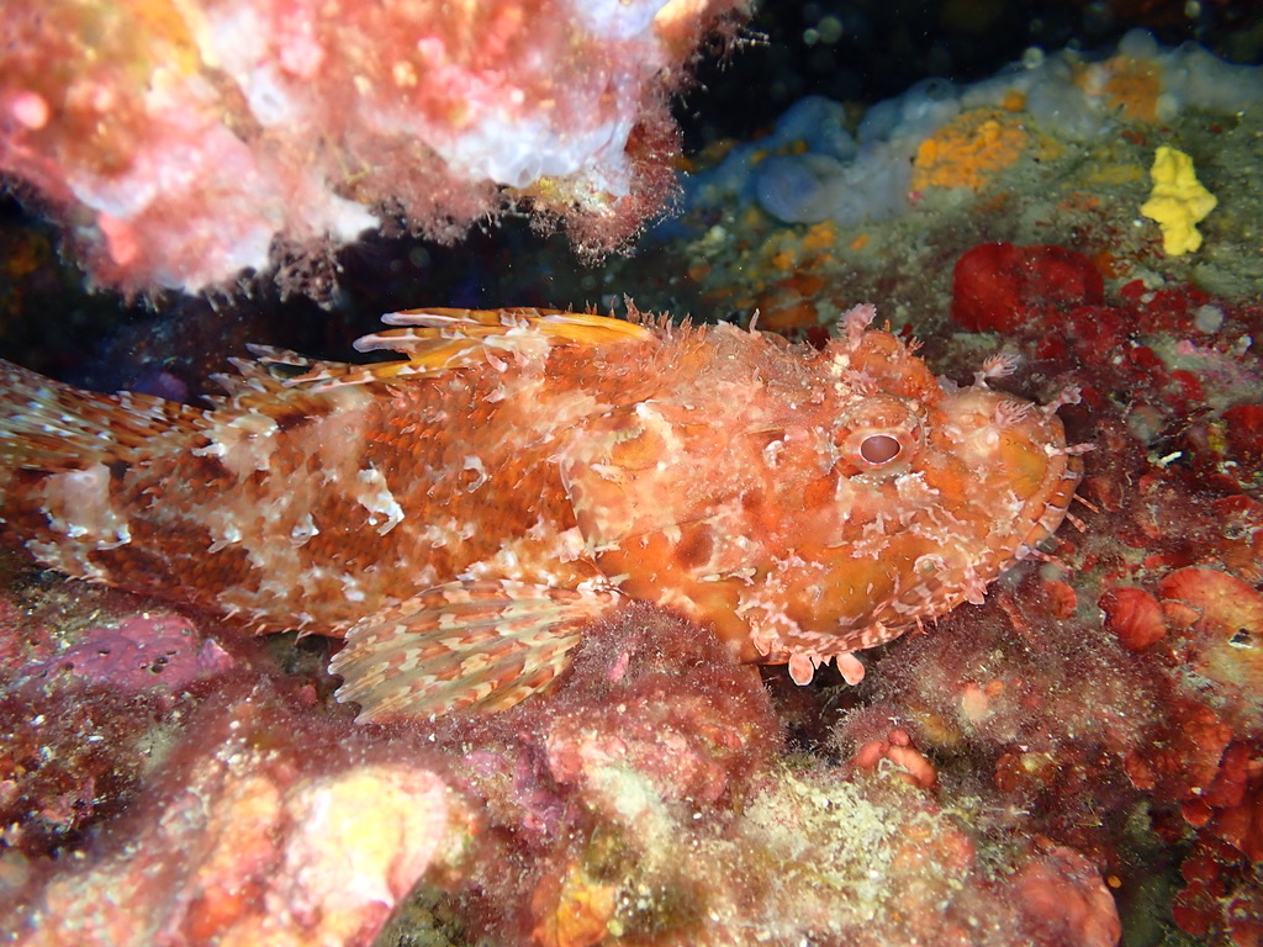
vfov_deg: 46.8
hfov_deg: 60.0
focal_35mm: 30
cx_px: 632
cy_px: 474
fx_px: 1095
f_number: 2.3
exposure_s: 1/125
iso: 160
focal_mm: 5.4
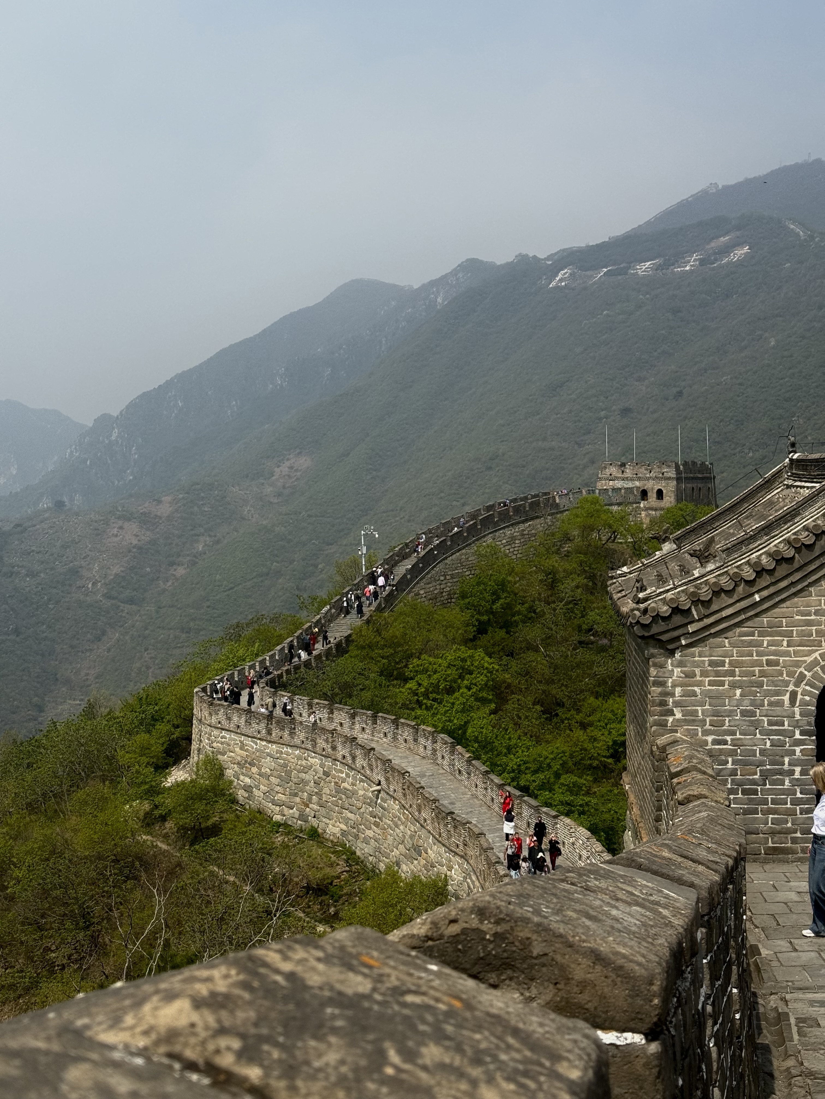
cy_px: 550
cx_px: 412
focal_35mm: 48
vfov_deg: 39.7
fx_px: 1525
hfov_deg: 30.3
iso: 64
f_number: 1.78
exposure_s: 1/6024
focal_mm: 6.76
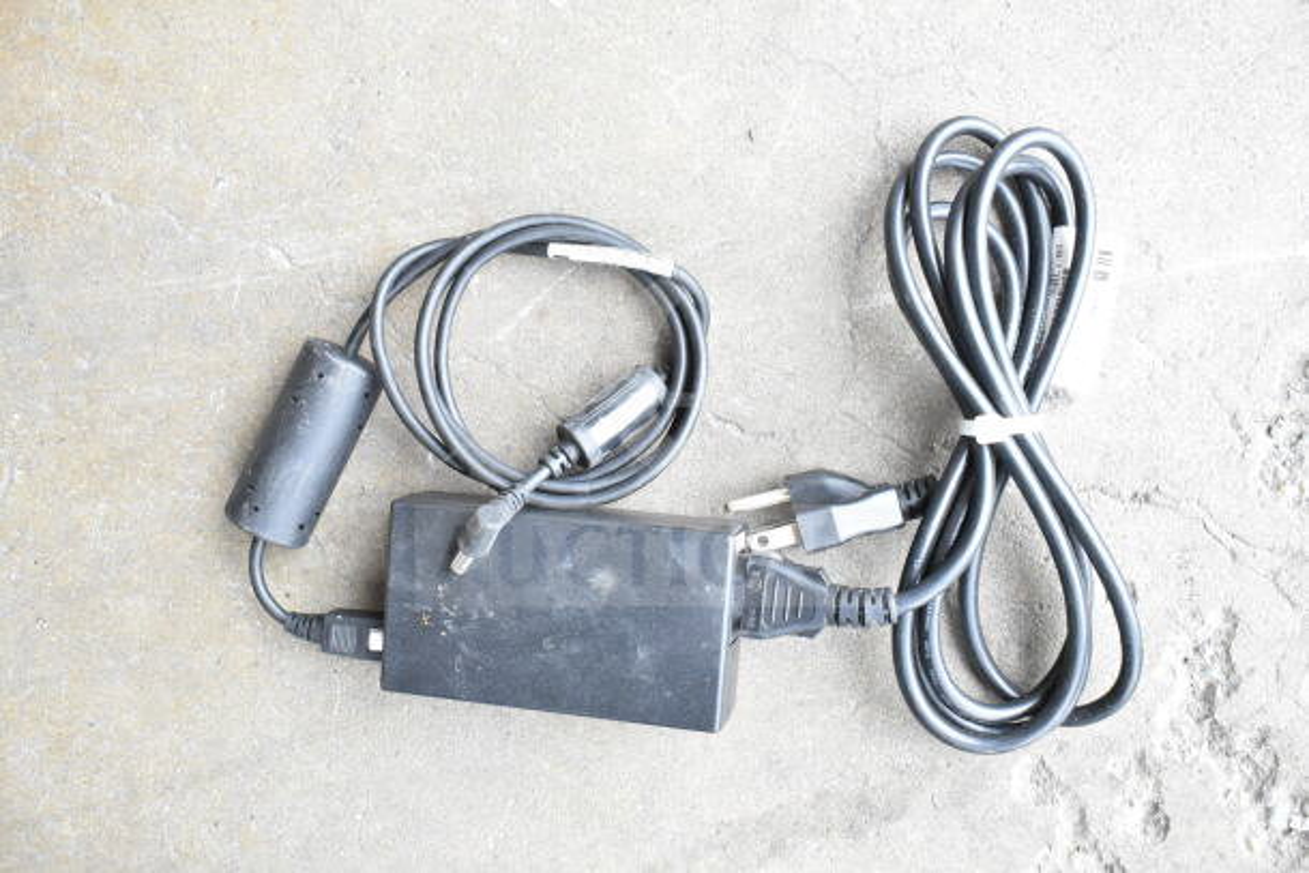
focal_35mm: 40
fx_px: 1473
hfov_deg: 47.9
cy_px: 436
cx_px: 654
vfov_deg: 33.0
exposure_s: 1/125
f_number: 5.6
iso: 1600
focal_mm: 27
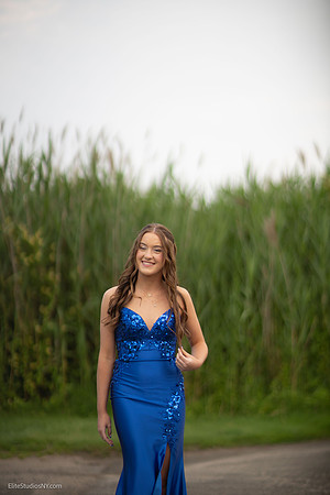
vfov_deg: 23.9
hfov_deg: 16.1
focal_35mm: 85
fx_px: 1169
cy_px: 248
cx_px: 165
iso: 100
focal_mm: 85
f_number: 1.3
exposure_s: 1/3200
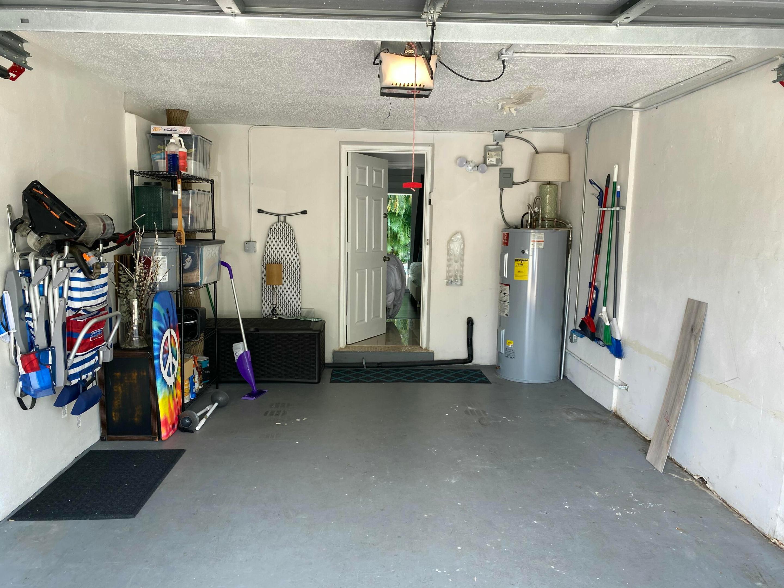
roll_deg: -1.1
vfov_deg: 53.1
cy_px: 294
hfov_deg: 67.3
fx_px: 589
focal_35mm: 26
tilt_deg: -6.2
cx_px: 392
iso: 32
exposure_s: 1/120
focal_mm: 4.25
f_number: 1.8
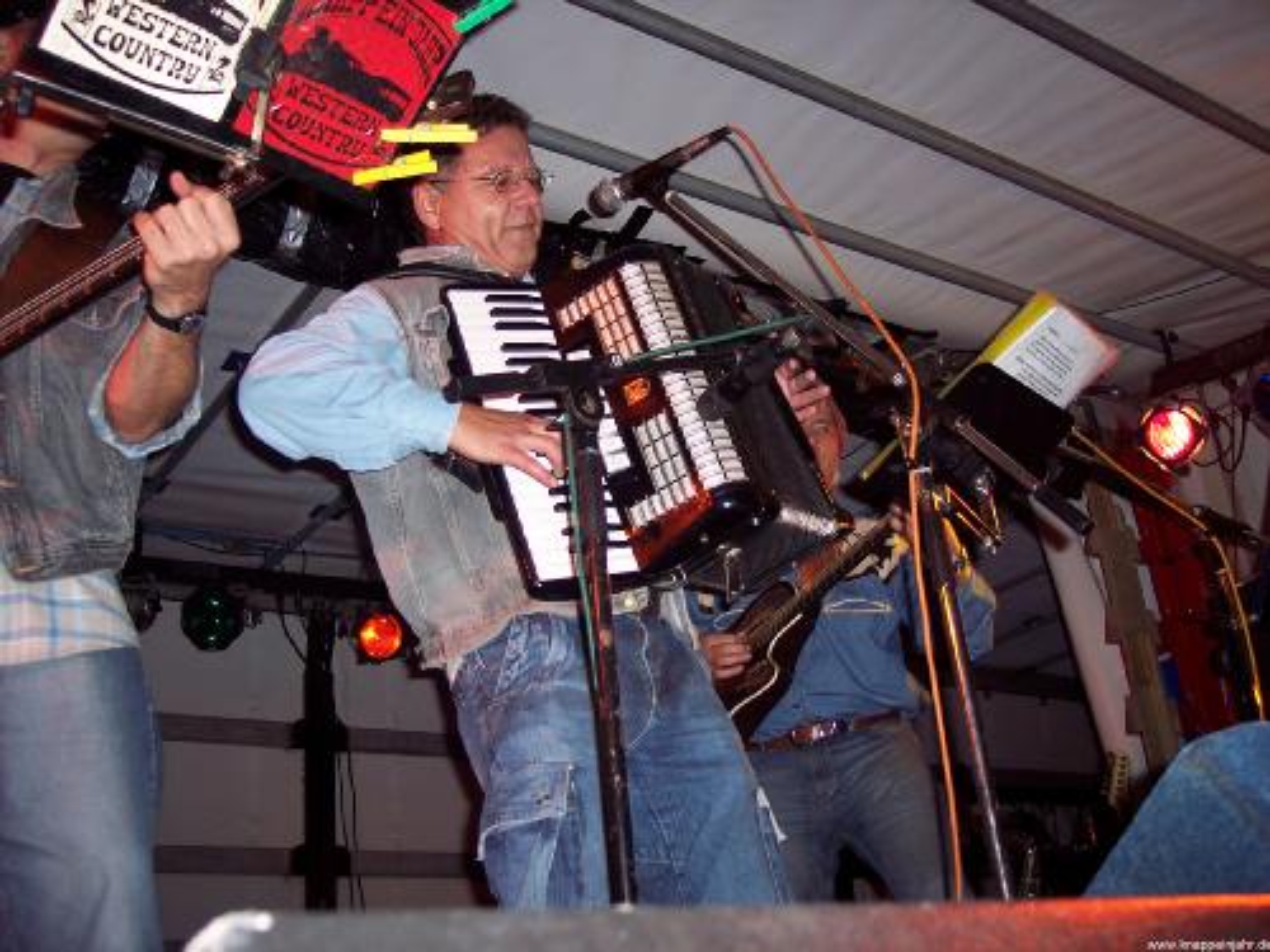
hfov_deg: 47.9
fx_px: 1431
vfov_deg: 36.8
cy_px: 476
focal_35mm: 39
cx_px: 635
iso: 100
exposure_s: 1/60
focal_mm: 8
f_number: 2.8
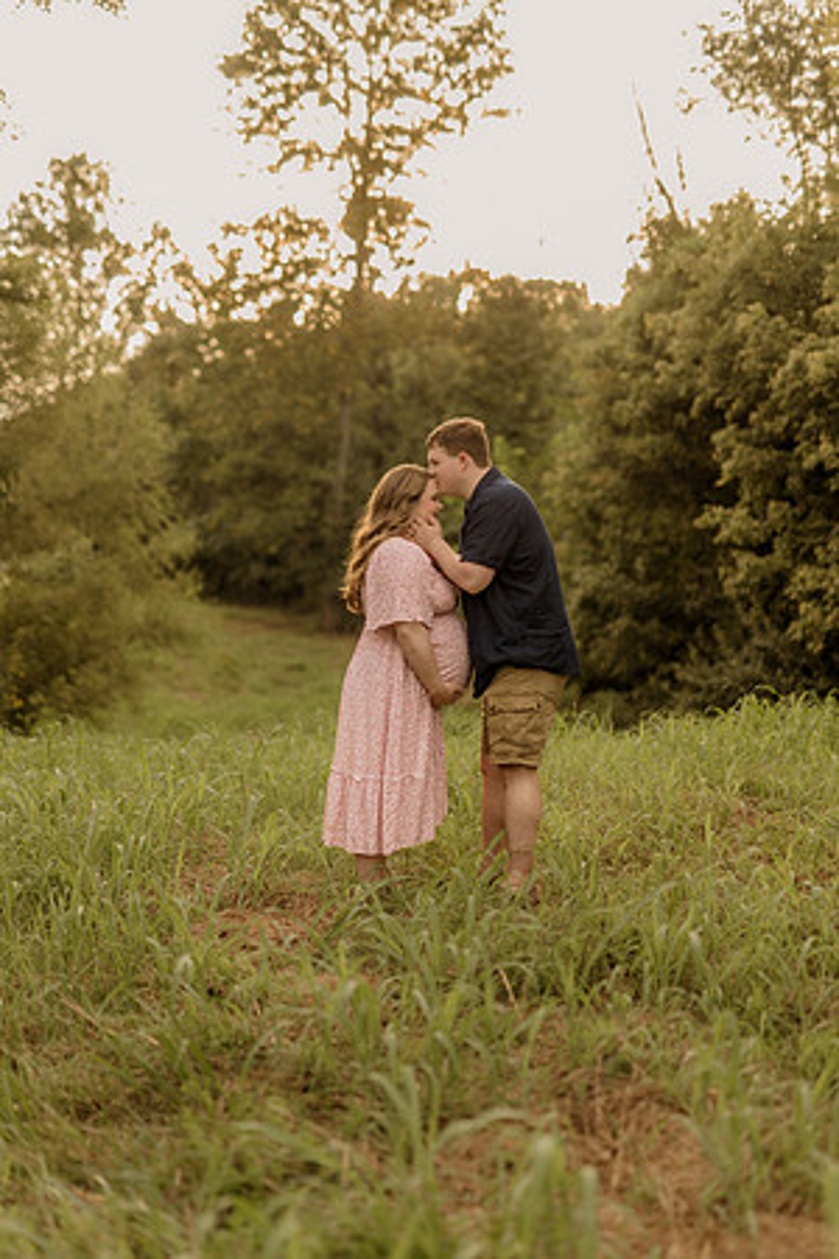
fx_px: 1748
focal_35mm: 50
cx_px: 420
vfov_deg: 39.6
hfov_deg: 27.0
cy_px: 630
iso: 125
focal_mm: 50
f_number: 1.8
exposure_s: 1/500
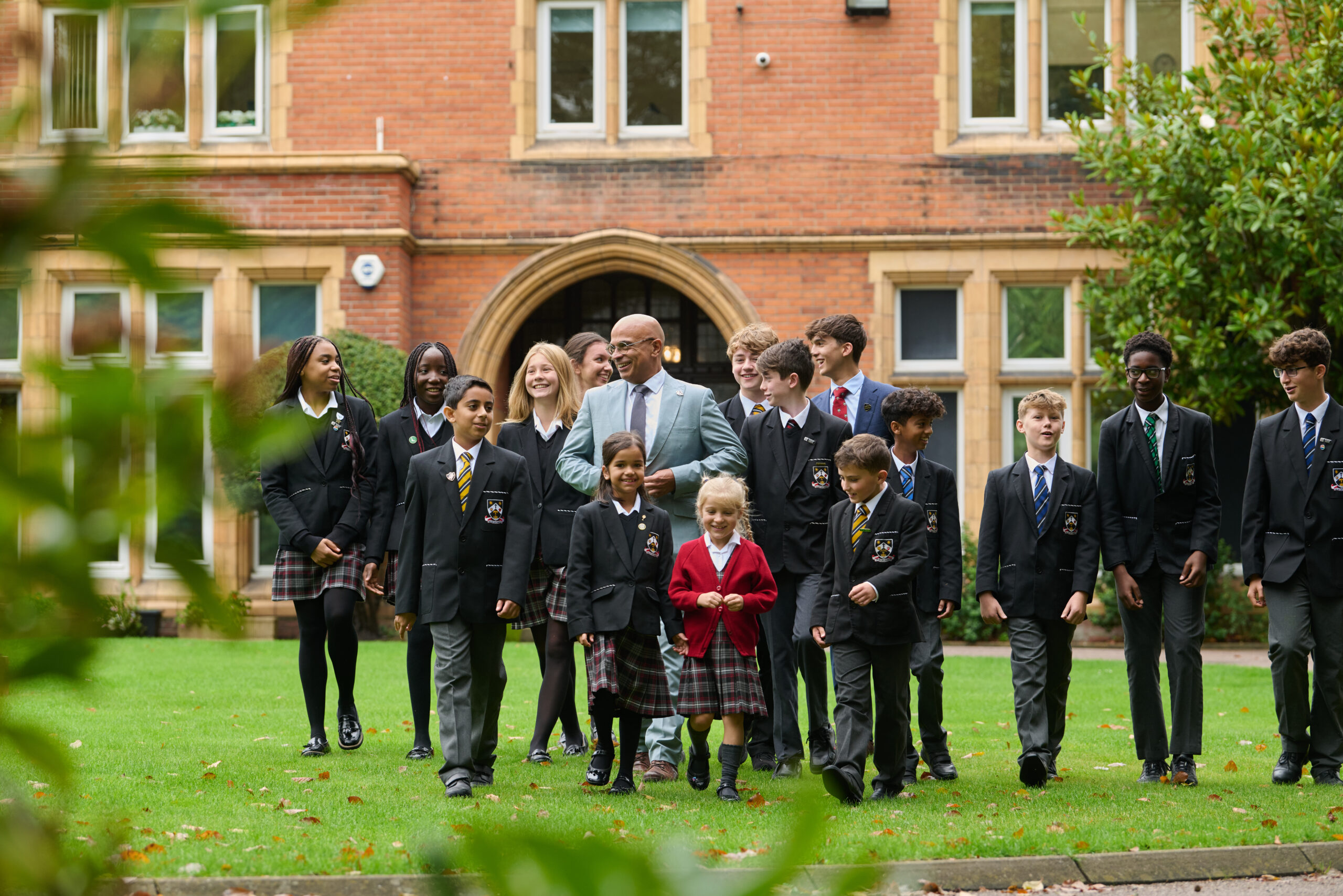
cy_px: 448
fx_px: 4477
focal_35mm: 120
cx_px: 672
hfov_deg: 17.1
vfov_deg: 11.4
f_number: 4.5
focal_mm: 120
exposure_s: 1/250
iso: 800
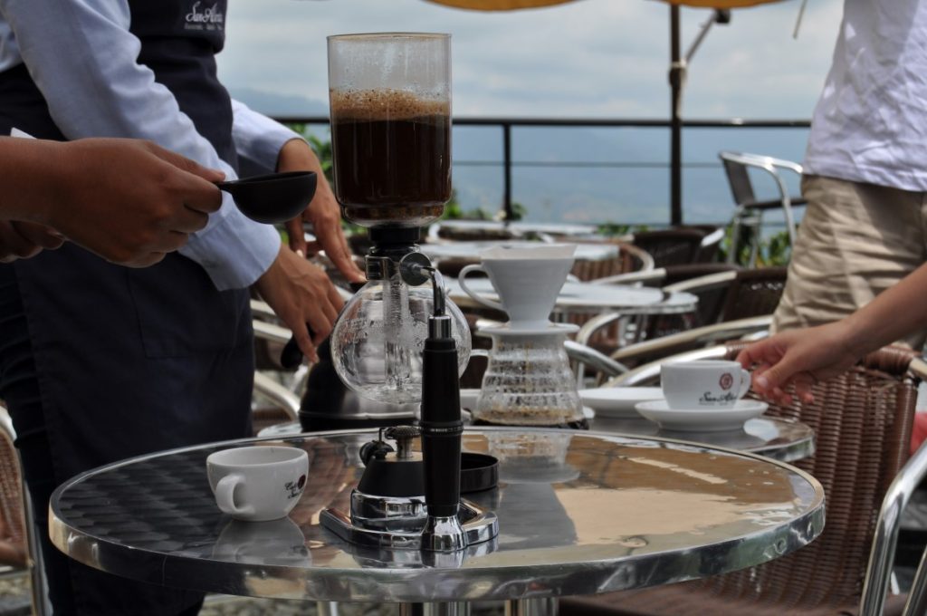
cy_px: 308
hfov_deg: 24.6
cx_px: 464
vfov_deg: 16.5
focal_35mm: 82
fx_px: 2122
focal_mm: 55
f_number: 9
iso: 200
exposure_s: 1/320
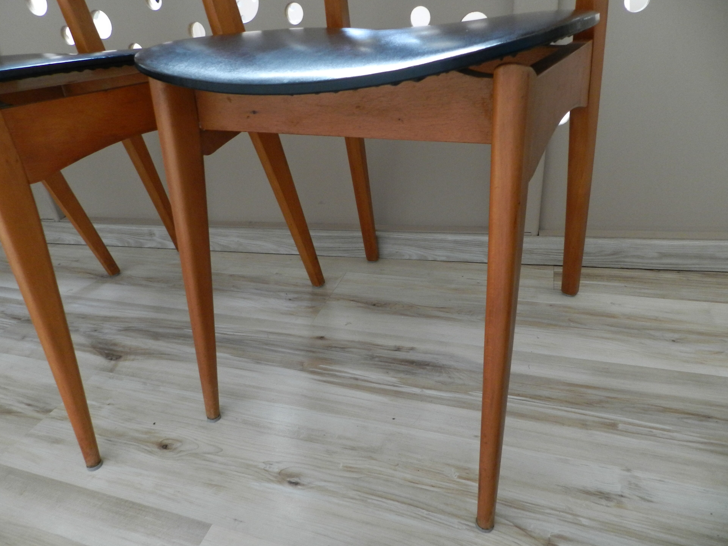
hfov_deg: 71.6
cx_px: 349
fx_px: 505
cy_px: 273
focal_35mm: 24
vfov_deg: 56.8
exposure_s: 1/20
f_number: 3.4
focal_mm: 4
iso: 400
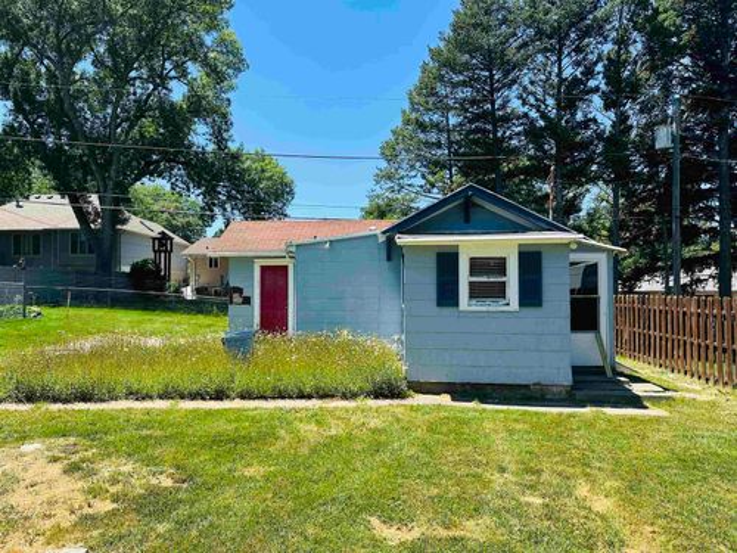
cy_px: 276
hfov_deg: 71.6
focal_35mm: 24
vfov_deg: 56.8
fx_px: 511
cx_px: 368
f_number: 1.78
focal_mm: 6.86
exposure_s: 1/2469
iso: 80
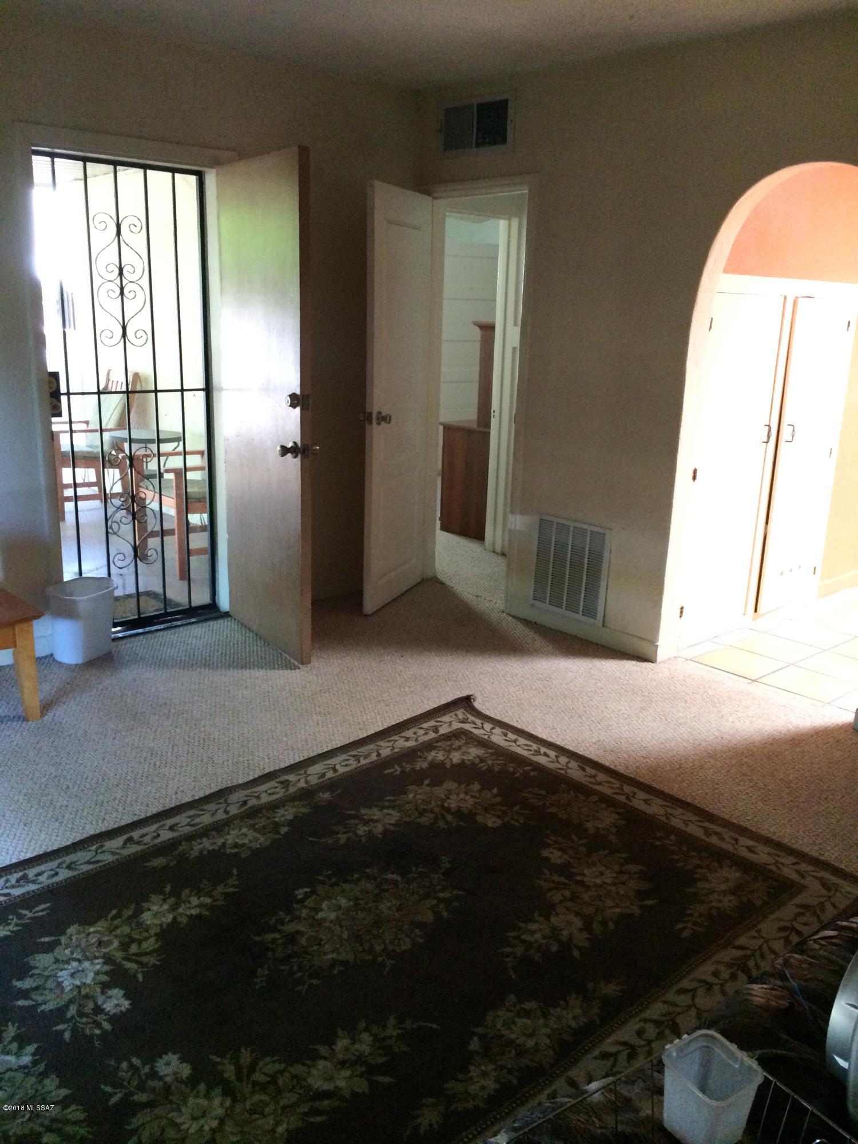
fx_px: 958
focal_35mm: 29
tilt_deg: -14.6
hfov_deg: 48.2
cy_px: 572
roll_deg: -0.8
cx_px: 429
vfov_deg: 61.7
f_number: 2.2
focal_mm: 4.15
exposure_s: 1/30
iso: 200
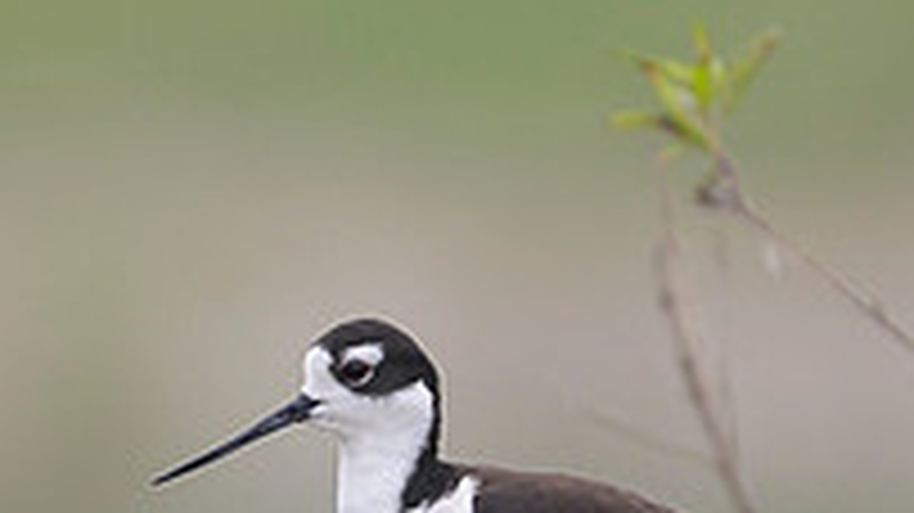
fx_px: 42856
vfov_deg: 0.7
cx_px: 245
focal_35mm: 1769
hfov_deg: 1.2
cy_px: 581
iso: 640
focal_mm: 560
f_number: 4
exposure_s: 1/1600
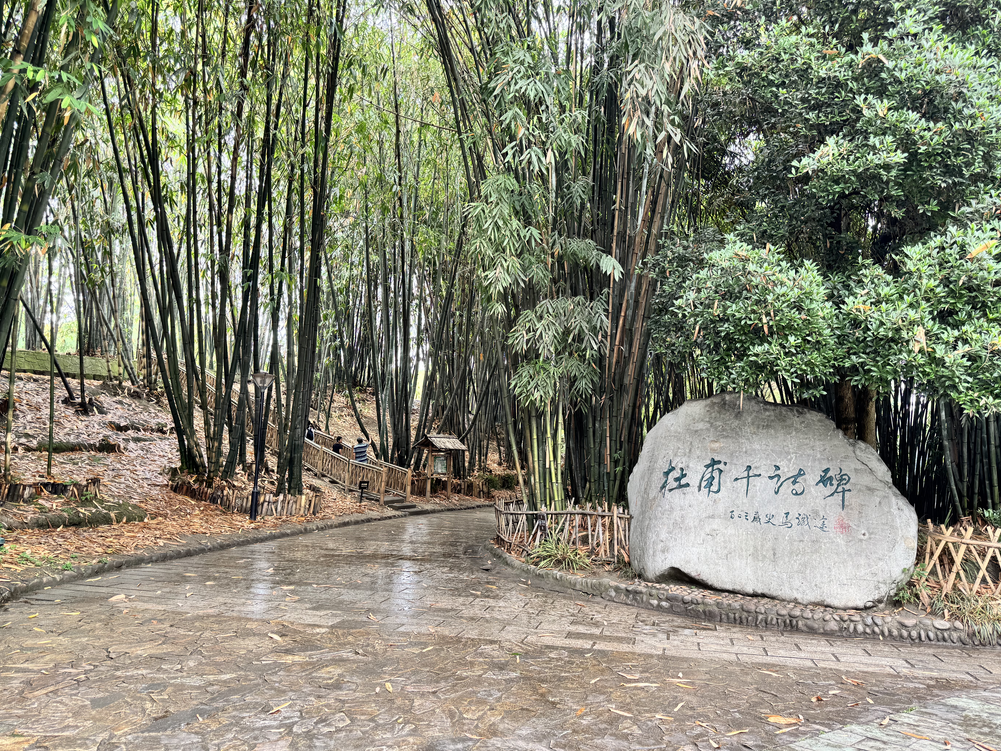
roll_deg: -2.0
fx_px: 723
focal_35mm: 25
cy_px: 377
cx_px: 512
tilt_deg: +5.2
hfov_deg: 69.4
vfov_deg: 54.9
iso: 64
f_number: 1.78
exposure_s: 1/121
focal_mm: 6.76
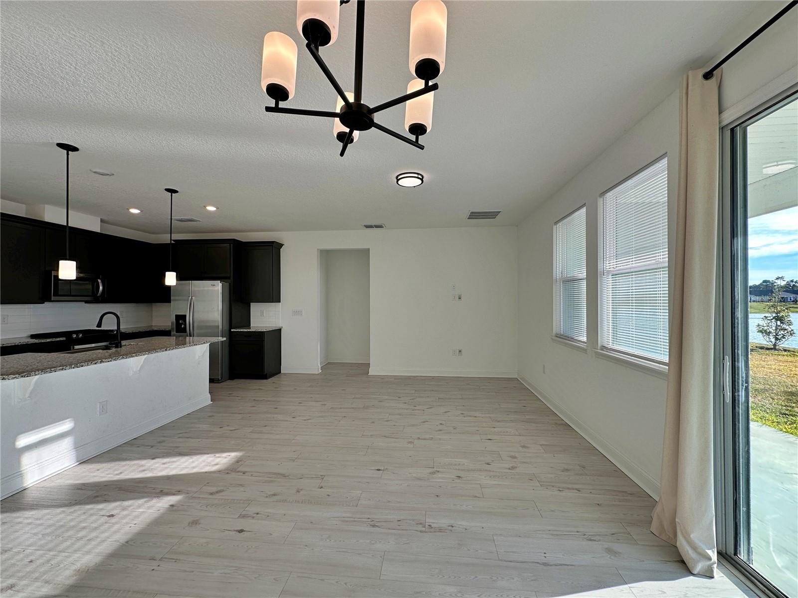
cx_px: 399
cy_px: 299
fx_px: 323
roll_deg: +0.2
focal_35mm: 14
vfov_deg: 85.7
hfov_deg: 102.1
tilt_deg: +0.7
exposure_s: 1/188
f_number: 2.2
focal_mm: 2.22
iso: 40
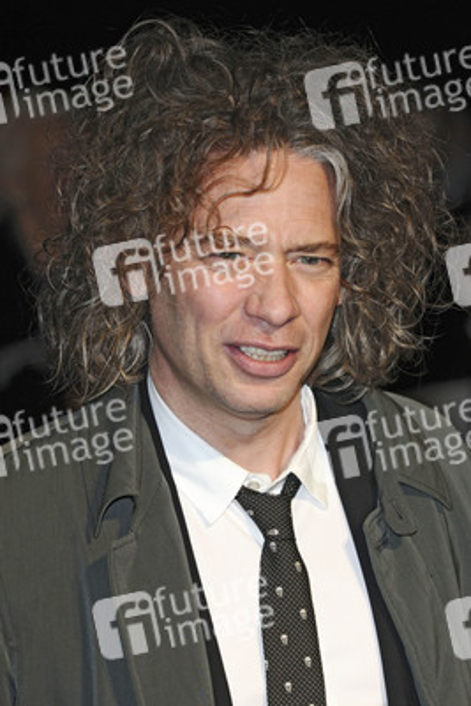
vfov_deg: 12.2
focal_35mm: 168
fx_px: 3294
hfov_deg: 8.2
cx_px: 236
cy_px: 353
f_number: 5
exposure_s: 1/160
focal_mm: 112
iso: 400
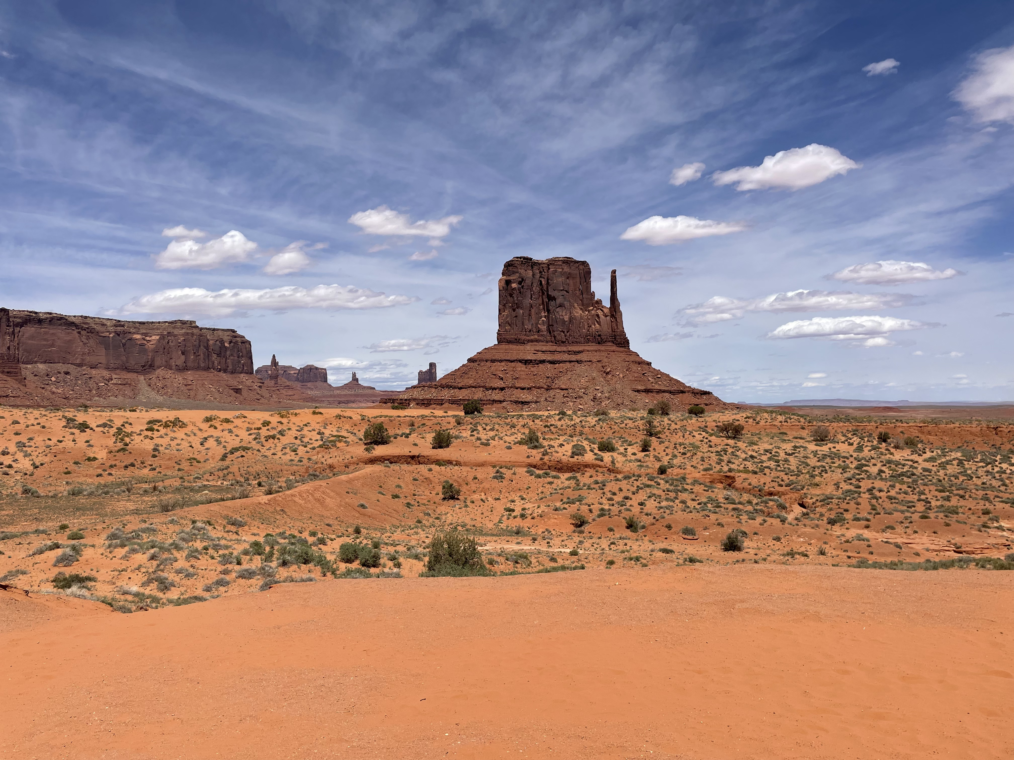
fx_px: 762
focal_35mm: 26
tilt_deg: +1.9
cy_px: 380
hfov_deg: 67.3
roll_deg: +1.3
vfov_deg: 53.1
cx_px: 507
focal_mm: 4.2
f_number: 1.6
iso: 32
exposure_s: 1/7299
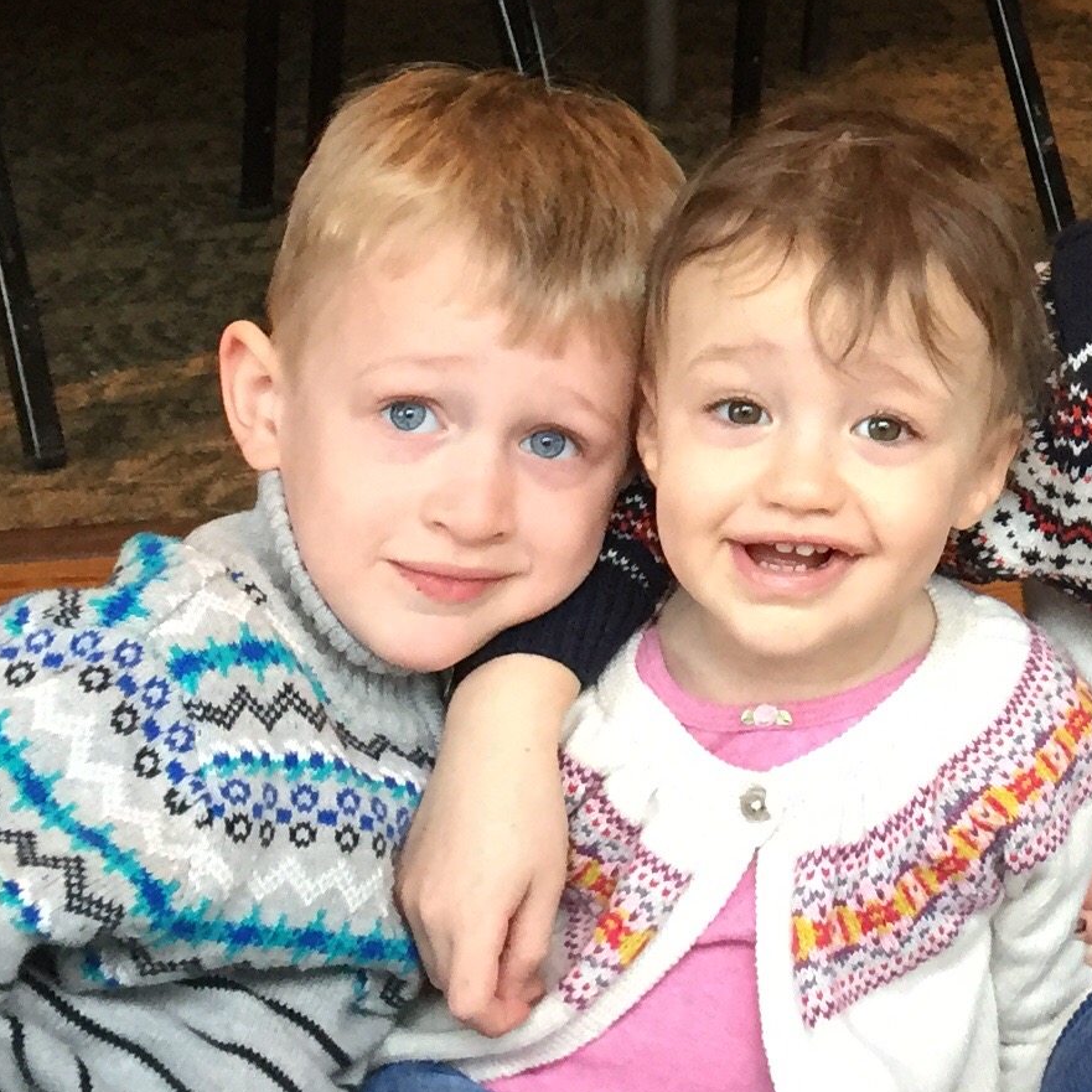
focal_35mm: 95
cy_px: -240
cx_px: 1106
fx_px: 3391
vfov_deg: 17.4
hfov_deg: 17.8
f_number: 2.2
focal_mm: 4.15
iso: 50
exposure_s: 1/30
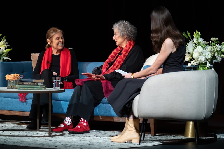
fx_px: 1176
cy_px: 74
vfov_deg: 7.3
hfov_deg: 10.9
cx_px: 112
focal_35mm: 189
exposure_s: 1/200
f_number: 4
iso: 5000
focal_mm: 189
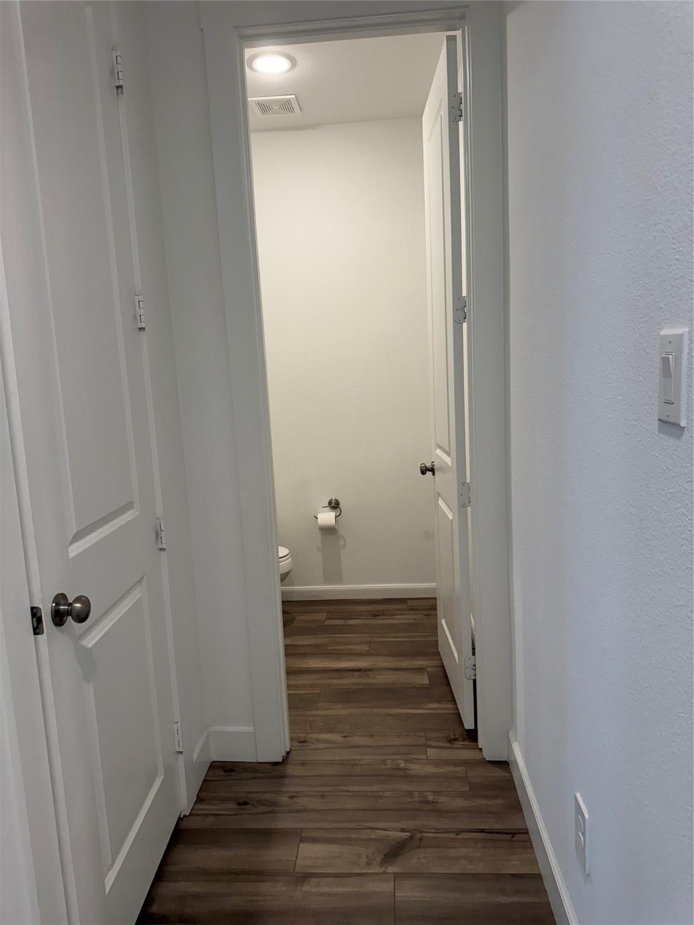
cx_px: 347
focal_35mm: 24
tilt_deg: -7.2
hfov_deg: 56.8
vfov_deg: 71.6
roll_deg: +3.3
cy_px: 462
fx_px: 642
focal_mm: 6.76
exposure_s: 1/120
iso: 200
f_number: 1.78
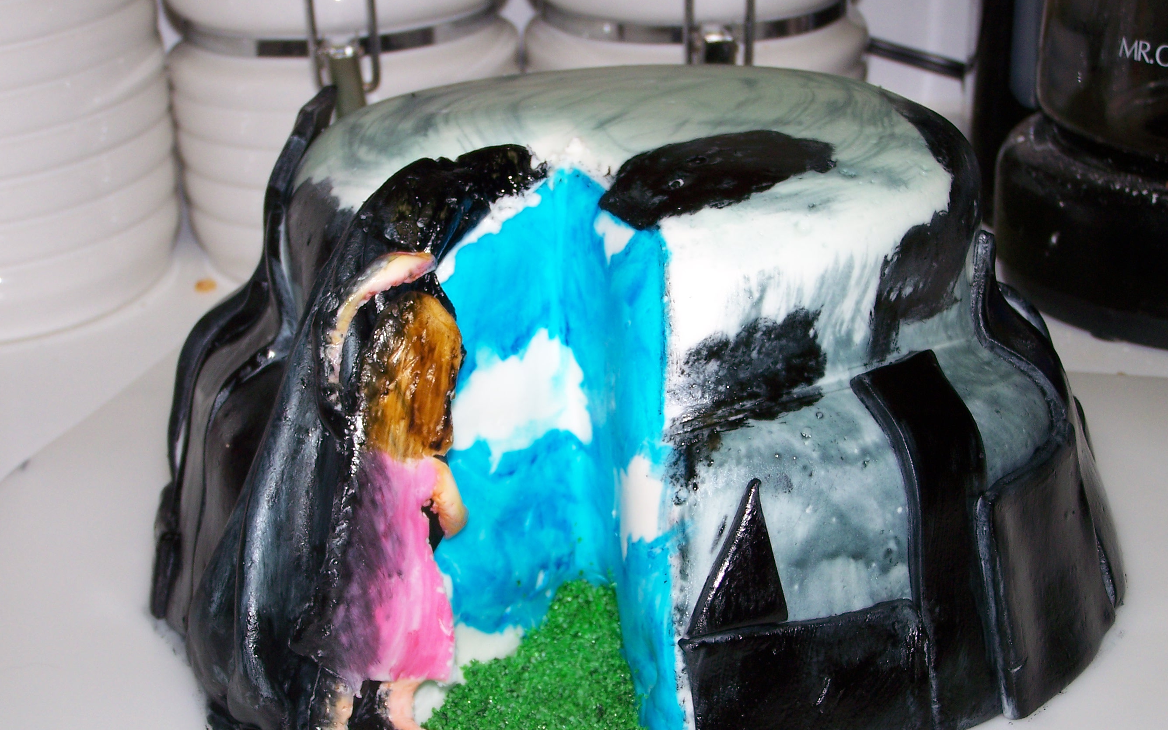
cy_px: 447
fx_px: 2292
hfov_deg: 28.6
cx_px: 609
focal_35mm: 72
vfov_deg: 18.1
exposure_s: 1/80
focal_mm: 10.7
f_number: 3.2
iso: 80
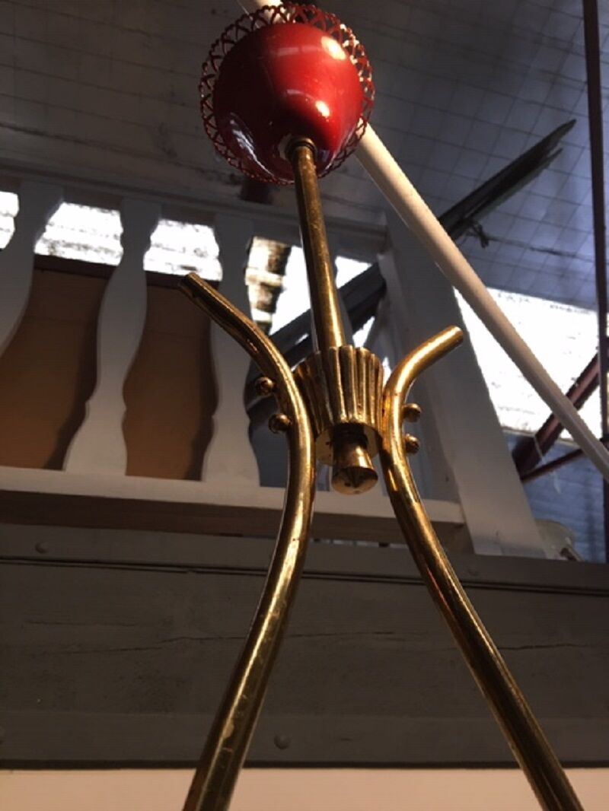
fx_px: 680
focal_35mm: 29
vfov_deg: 61.6
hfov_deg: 48.2
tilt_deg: +43.7
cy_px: 406
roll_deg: +4.8
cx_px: 304
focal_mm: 4.15
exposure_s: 1/17
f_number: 2.2
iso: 32
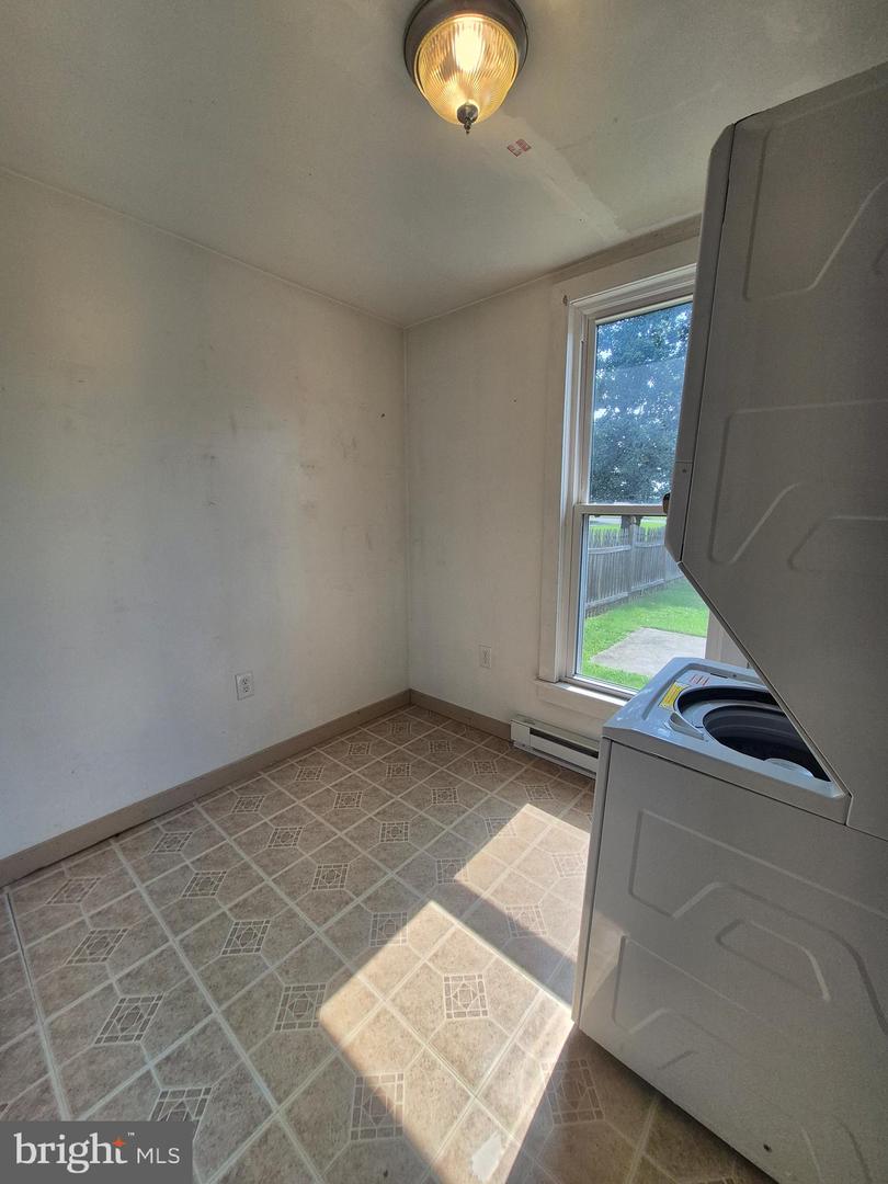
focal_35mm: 13
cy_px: 592
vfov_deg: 106.2
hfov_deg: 89.9
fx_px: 445
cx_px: 444
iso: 50
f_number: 2.2
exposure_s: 1/588
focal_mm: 1.74
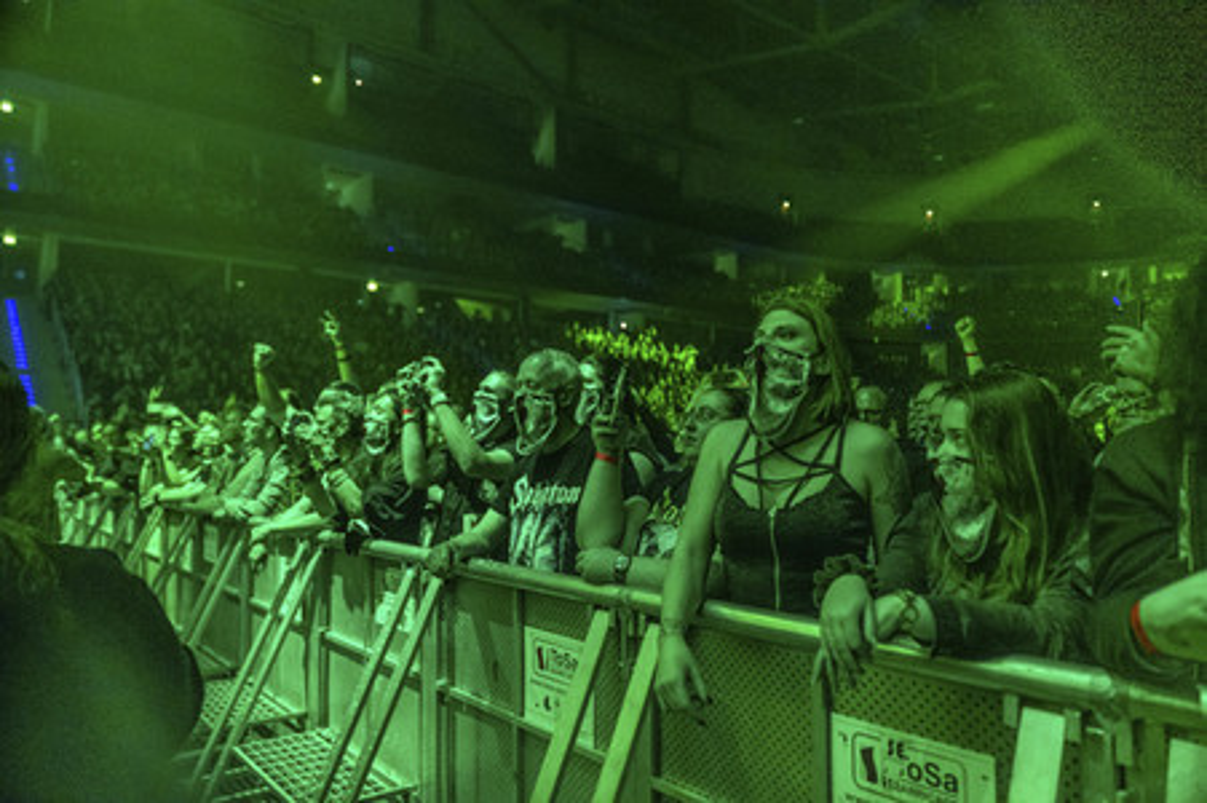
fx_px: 838
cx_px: 604
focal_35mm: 25
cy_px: 402
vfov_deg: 51.2
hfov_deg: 71.5
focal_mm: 25
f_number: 5.6
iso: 2500
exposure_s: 1/320
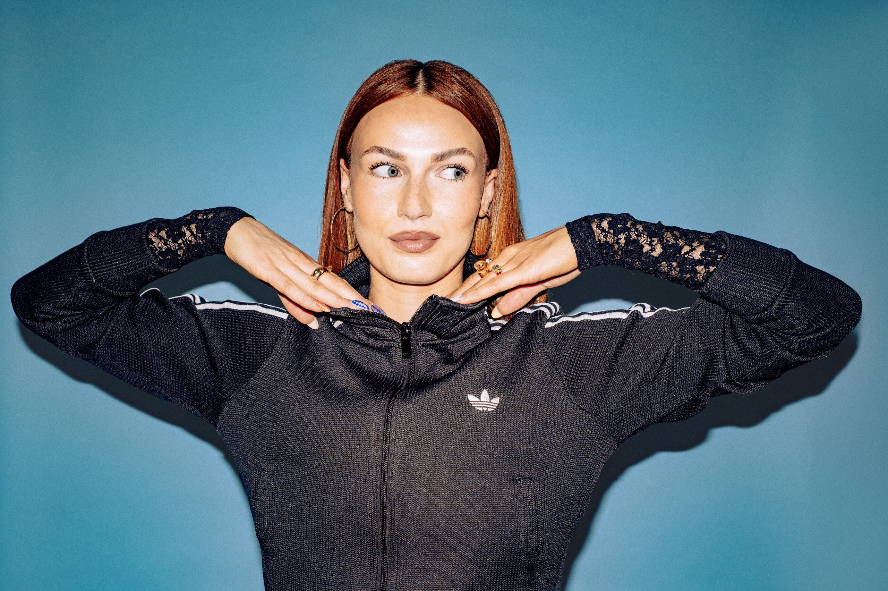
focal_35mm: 50
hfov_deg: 39.6
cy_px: 296
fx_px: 1232
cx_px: 444
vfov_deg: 27.0
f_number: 6.3
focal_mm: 50
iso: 100
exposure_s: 1/250
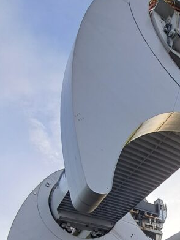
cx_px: 174
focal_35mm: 34
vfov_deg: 46.8
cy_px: 230
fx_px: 236
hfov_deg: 37.8
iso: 50
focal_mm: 1.74
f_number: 2.2
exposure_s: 1/354
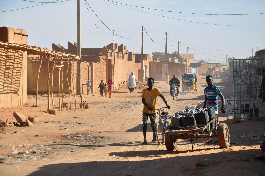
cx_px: 132
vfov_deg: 9.9
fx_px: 1015
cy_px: 88
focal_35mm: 138
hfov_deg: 14.9
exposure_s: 1/400
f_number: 10
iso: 200
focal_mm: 92
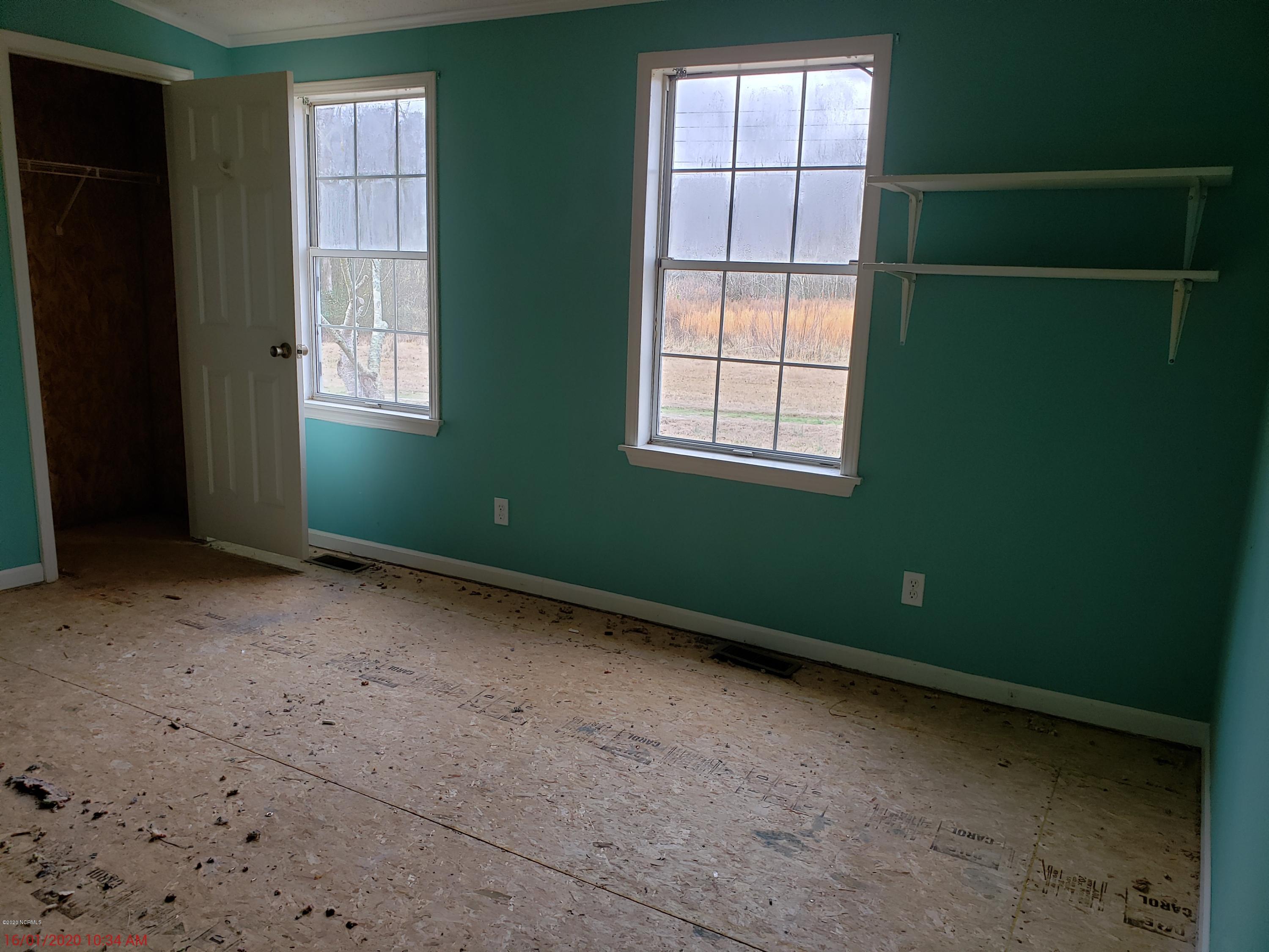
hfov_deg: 67.3
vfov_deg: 53.1
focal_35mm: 26
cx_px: 634
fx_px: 953
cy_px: 476
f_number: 2.4
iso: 80
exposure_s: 1/120
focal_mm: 4.3
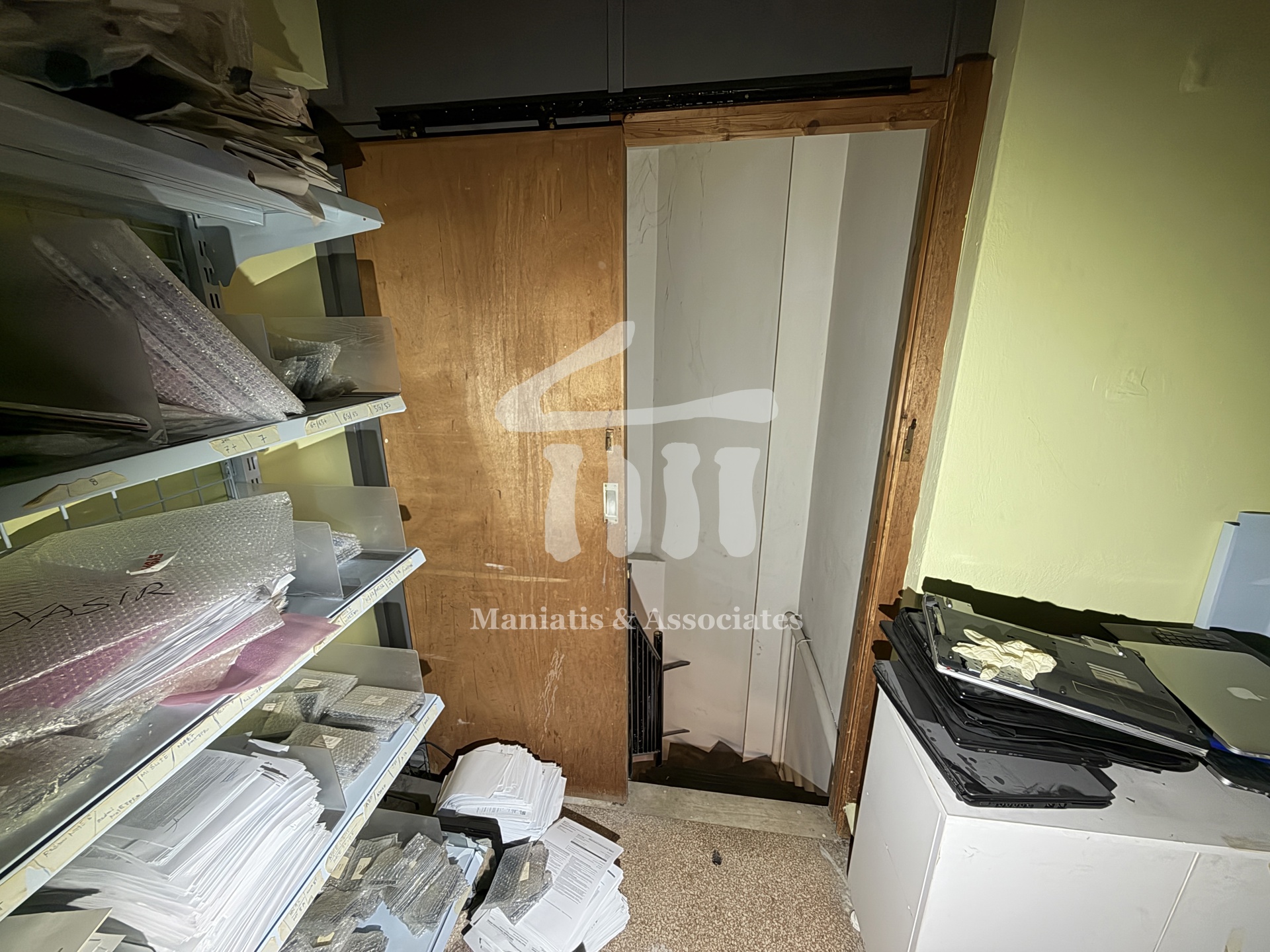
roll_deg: +0.6
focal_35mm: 14
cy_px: 476
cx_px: 635
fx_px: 514
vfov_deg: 85.7
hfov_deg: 102.1
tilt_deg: -17.1
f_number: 2.2
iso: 400
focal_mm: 2.22
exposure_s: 1/33
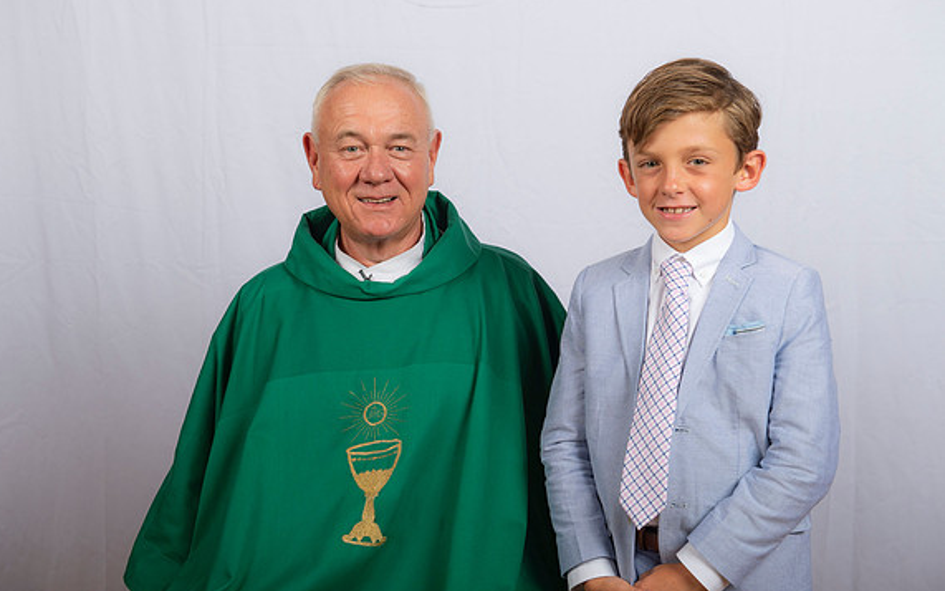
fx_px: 1545
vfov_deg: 21.6
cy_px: 313
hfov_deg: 34.0
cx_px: 468
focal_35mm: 60
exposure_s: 1/200
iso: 320
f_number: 8
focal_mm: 58
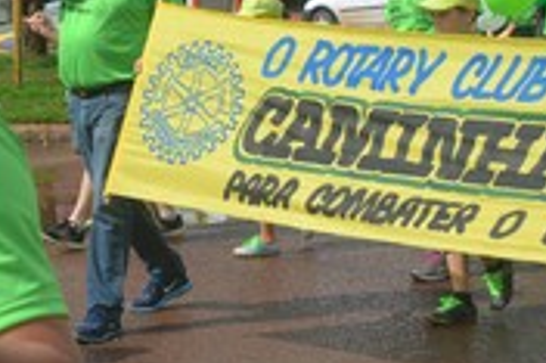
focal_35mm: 123
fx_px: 1864
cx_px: -53
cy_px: 152
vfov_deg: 11.1
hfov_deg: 16.2
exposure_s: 1/320
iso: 100
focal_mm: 32
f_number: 9
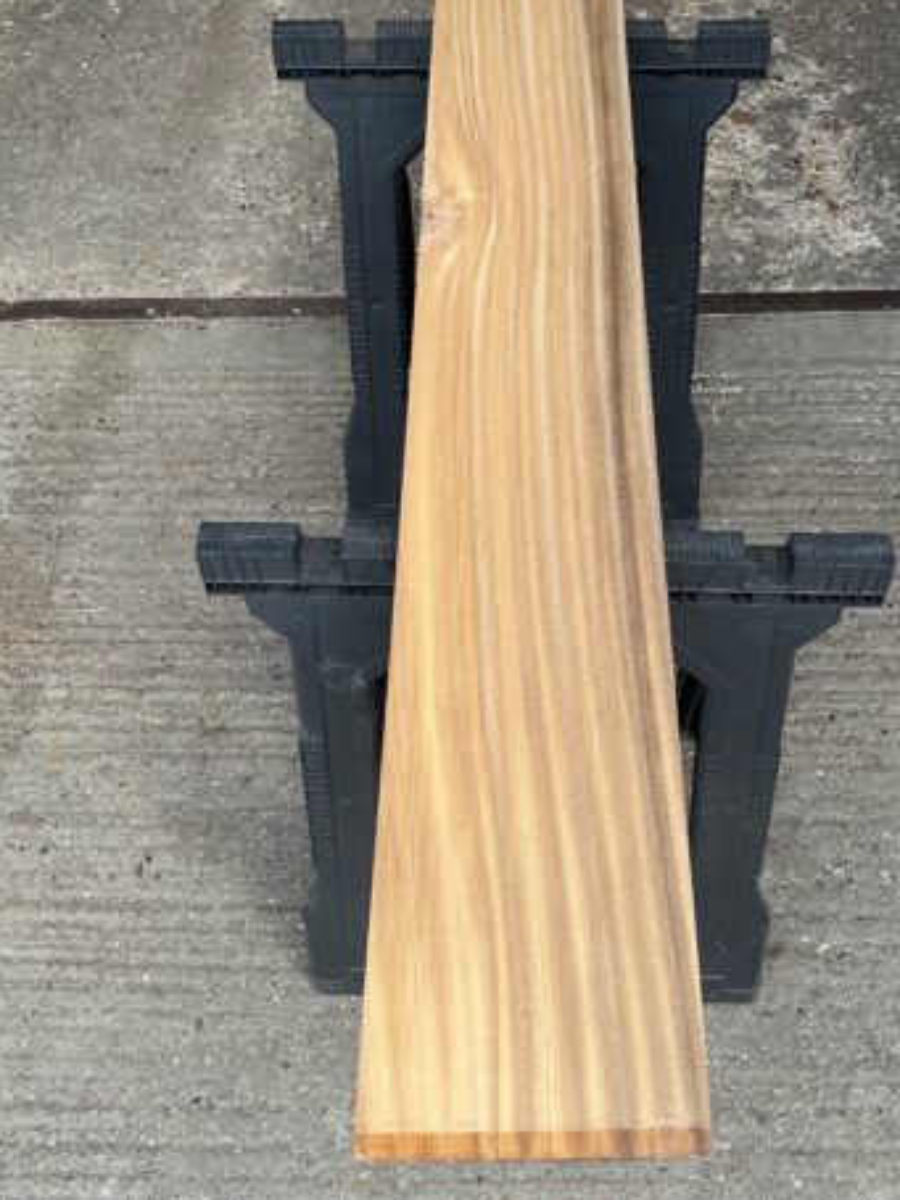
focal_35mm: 34
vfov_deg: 53.7
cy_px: 505
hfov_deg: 41.7
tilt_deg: -56.6
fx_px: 1179
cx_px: 520
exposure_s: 1/199
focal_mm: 3
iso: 20
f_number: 1.8
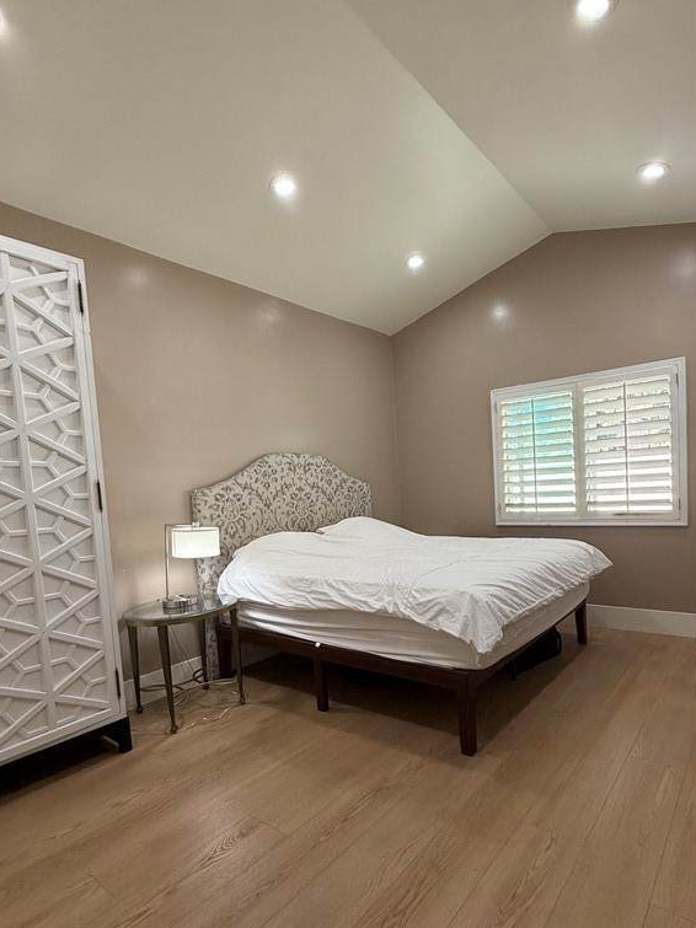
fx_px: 510
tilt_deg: -3.2
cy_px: 524
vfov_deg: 84.2
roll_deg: +2.7
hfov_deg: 68.3
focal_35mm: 19
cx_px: 398
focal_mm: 2.22
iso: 200
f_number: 2.2
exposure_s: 1/120
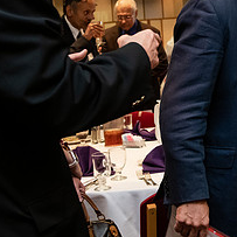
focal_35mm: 85
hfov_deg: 19.6
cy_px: 40
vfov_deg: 20.1
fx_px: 658
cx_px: 259
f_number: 5
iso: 2500
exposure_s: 1/200
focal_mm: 35
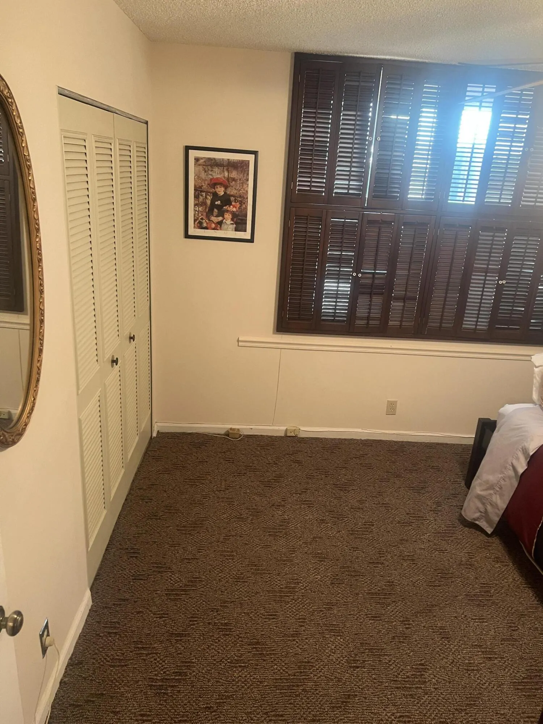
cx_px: 272
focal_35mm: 26
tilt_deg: -22.5
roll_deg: -4.9
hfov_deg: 53.1
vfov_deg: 67.3
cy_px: 362
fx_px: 544
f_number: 1.5
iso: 250
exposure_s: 1/60
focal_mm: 5.7
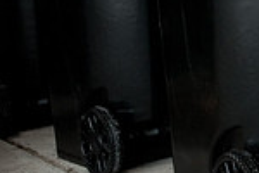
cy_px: 19
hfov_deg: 15.2
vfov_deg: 11.7
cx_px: 471
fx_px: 834
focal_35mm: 116
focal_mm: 30
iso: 640
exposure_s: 1/160
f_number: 5.6
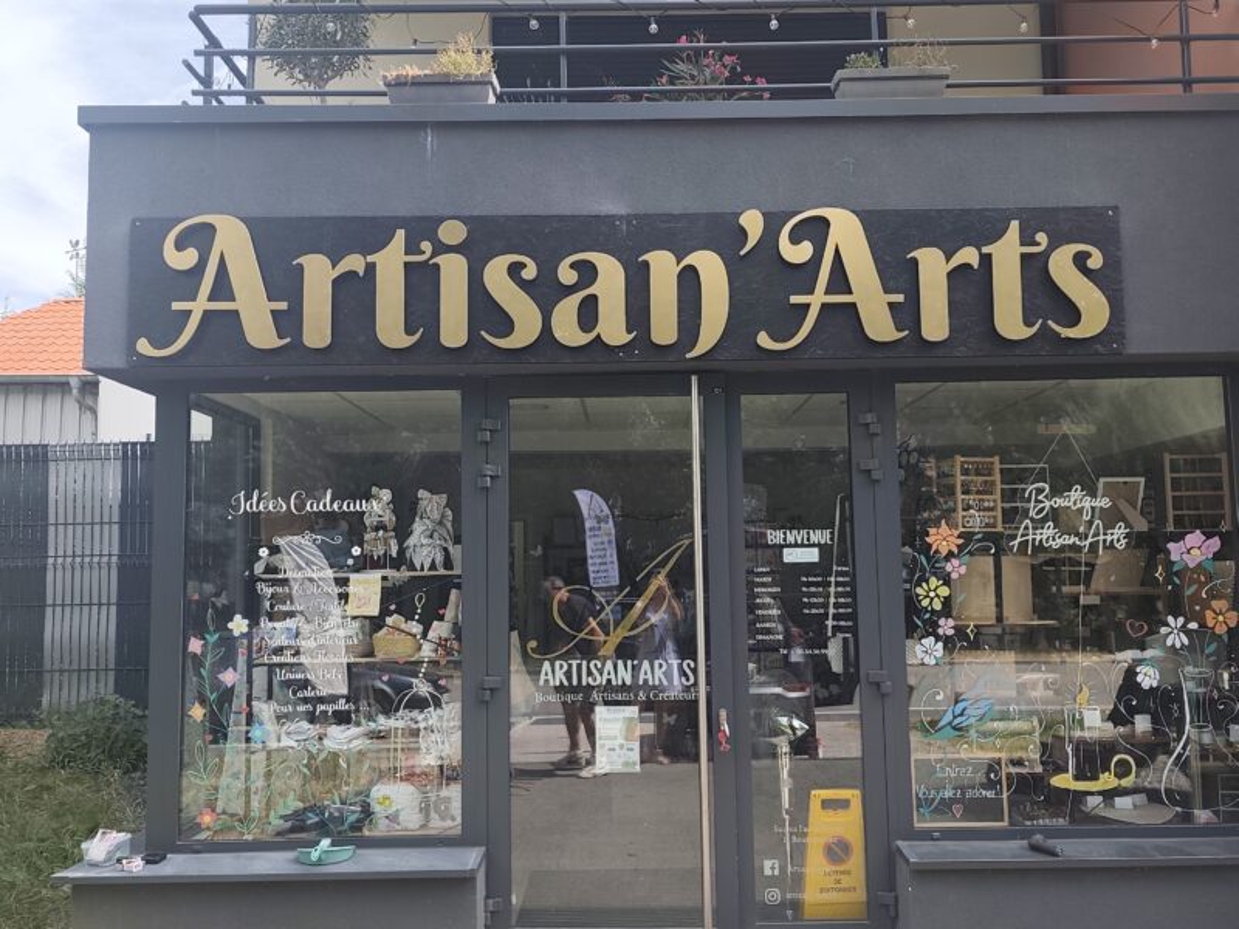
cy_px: 464
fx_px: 823
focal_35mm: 23
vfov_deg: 58.9
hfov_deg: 73.9
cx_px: 620
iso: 50
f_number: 1.65
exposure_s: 1/455
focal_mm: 6.19
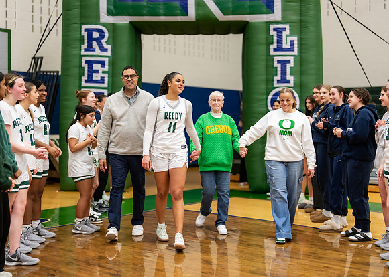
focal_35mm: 52
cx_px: 194
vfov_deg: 27.0
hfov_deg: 37.2
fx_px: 579
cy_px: 138
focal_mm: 50
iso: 800
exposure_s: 1/640
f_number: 1.2
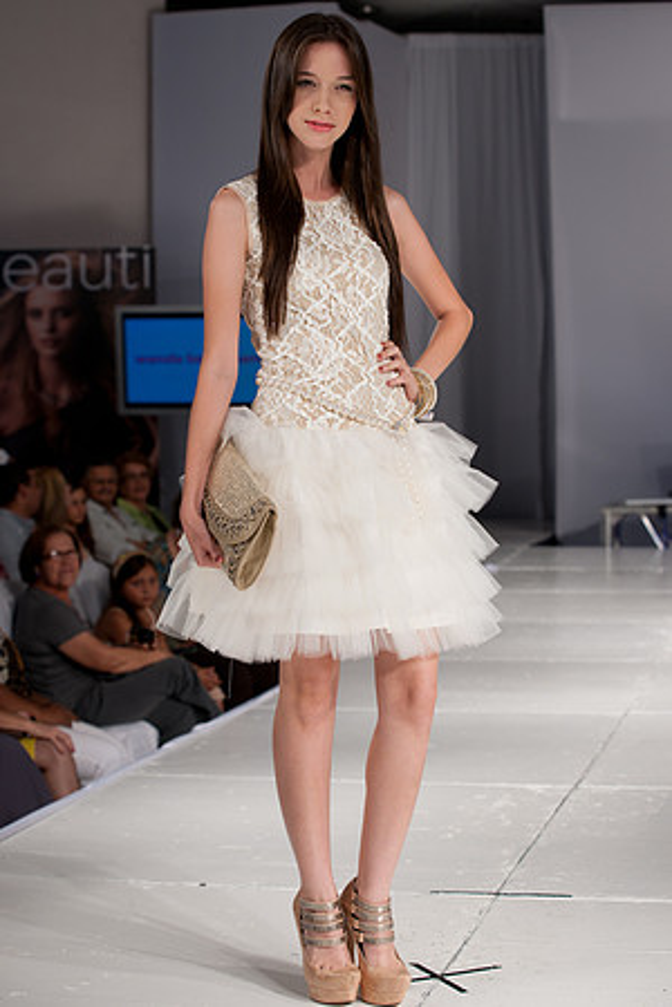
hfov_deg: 19.5
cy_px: 504
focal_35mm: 70
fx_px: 1960
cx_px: 336
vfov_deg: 28.8
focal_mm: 70
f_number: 5
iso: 200
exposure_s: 1/125
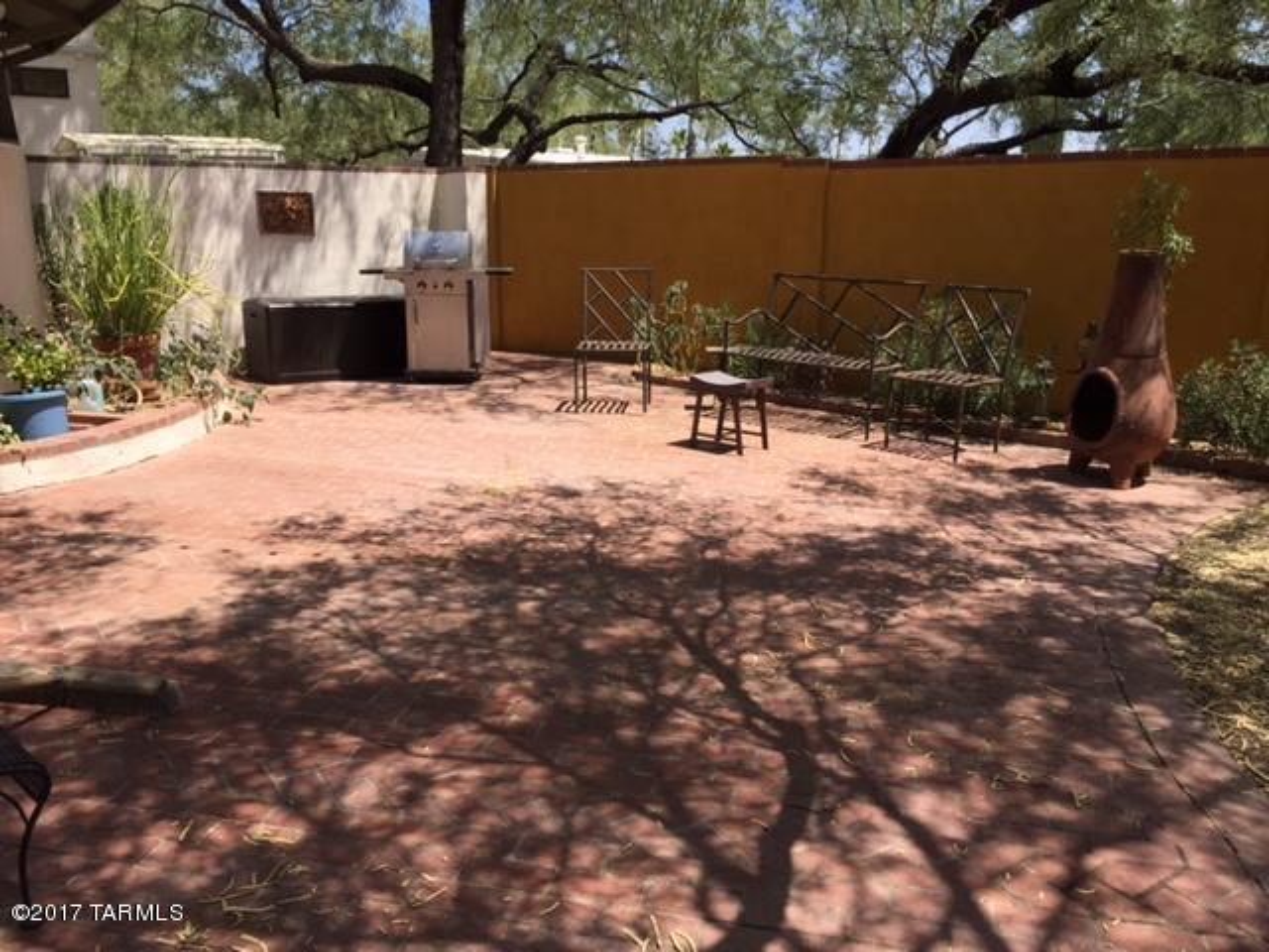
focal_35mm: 29
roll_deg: -0.9
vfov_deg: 48.2
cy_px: 476
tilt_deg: -14.5
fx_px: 1063
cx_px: 634
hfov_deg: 61.7
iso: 32
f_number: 2.2
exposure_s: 1/1647
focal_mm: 4.15
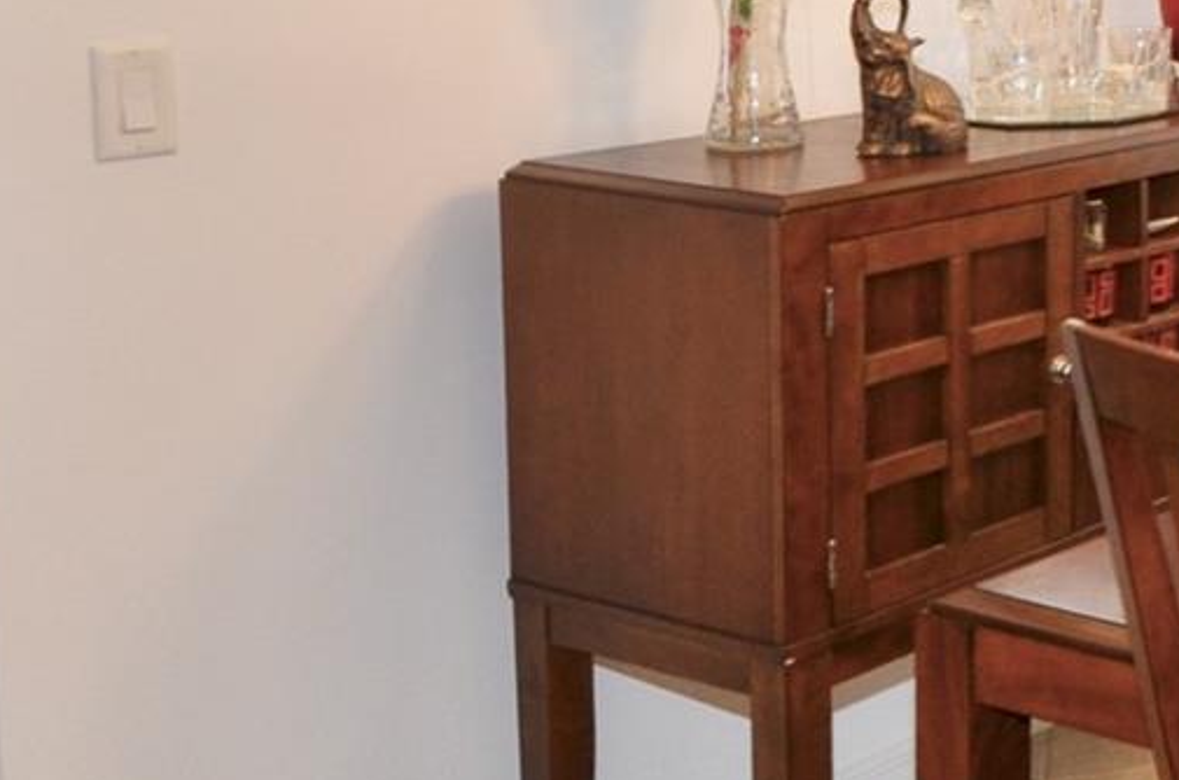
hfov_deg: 16.5
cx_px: 1730
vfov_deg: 11.8
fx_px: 3724
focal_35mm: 114
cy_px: 32
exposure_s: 1/60
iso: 500
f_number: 4
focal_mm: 24
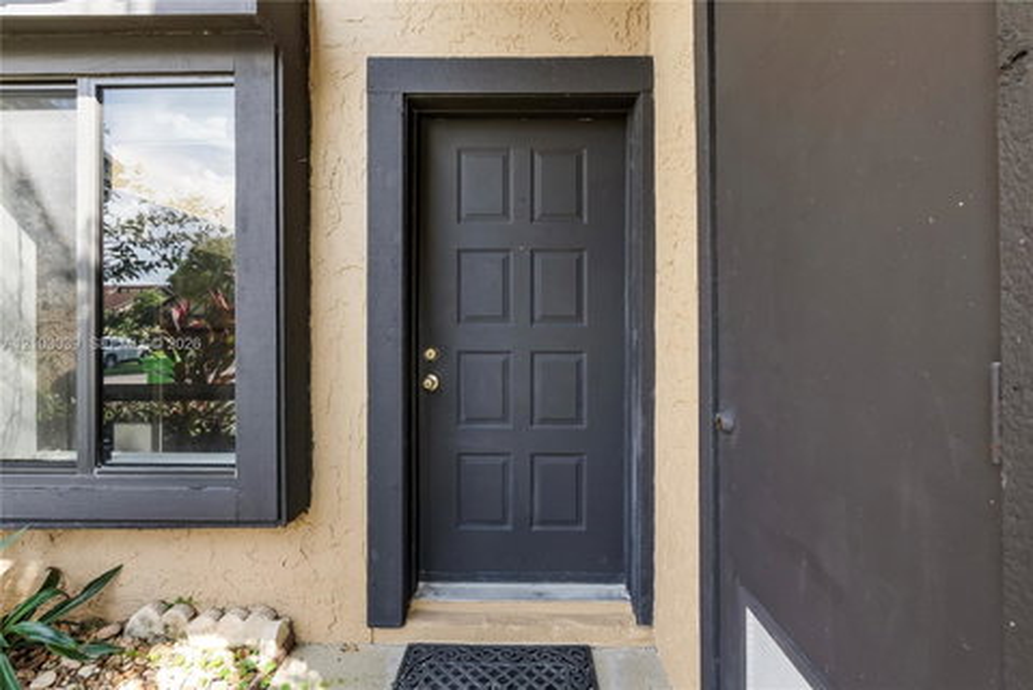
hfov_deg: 96.7
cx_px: 516
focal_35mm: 16
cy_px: 345
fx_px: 459
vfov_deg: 73.8
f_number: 8
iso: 400
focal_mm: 16
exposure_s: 1/60
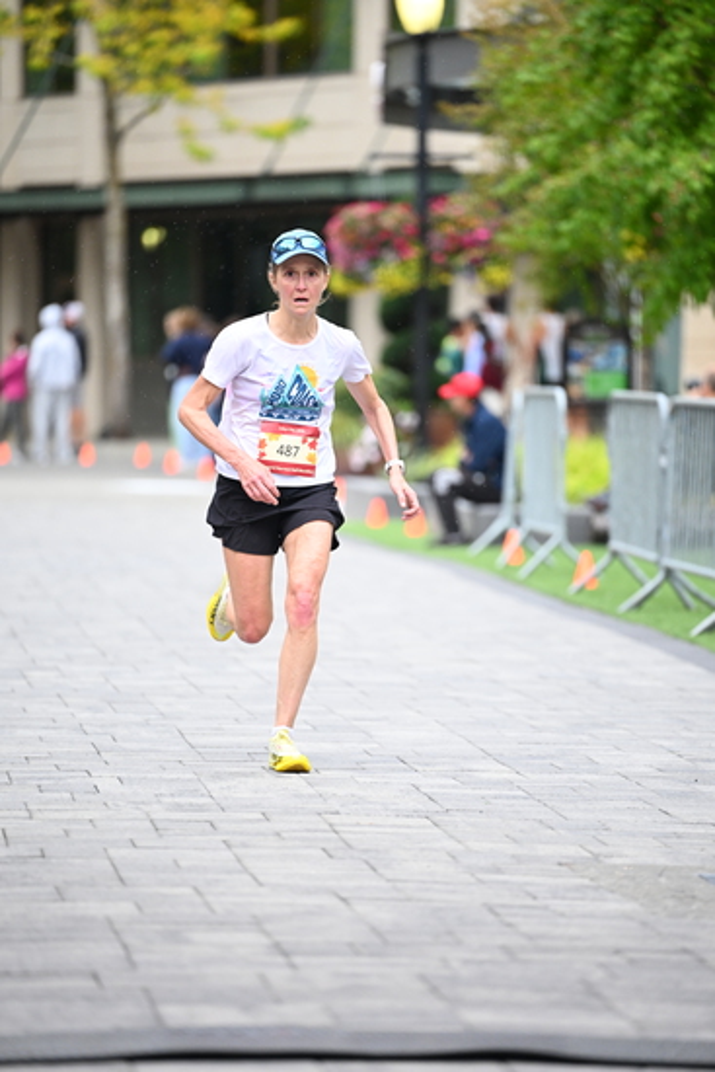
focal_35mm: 200
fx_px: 5954
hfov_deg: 6.9
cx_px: 358
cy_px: 536
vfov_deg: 10.3
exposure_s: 1/1250
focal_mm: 200
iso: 1250
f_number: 2.8
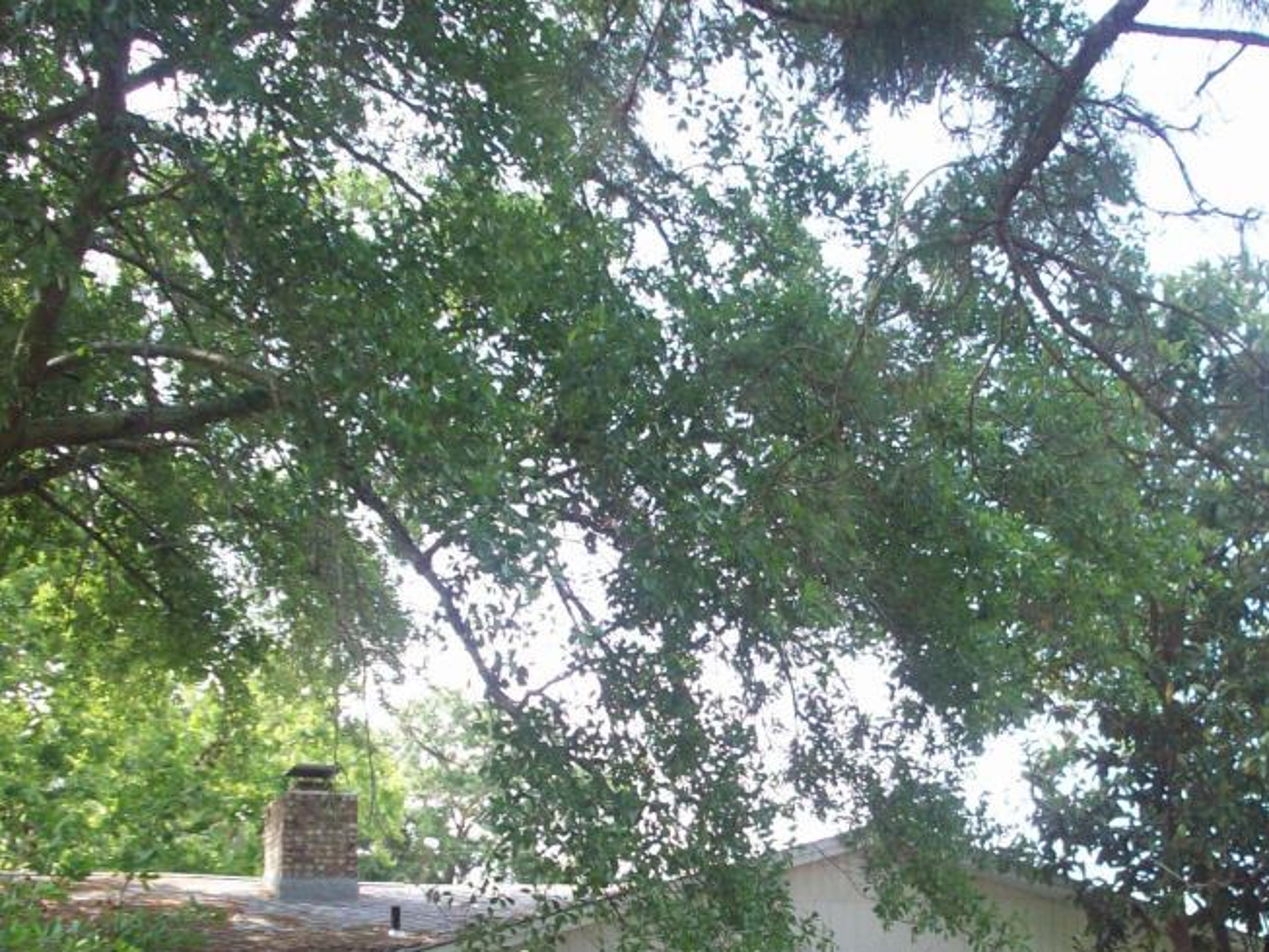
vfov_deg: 24.9
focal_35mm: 58
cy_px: 744
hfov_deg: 33.1
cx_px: 793
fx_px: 2127
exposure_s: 1/143
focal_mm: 6.2
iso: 80
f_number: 2.8
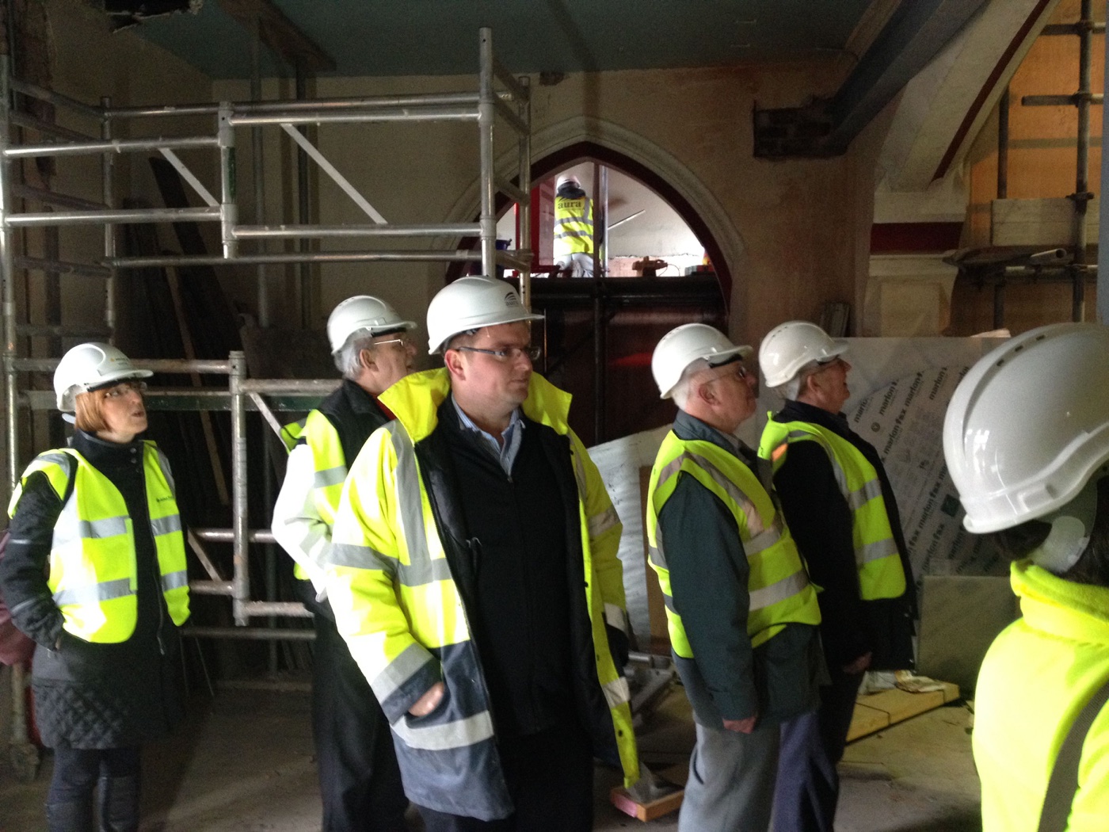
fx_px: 1121
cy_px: 416
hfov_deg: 52.6
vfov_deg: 40.7
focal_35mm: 35
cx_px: 554
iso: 320
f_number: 2.4
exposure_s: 1/20
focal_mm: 4.28
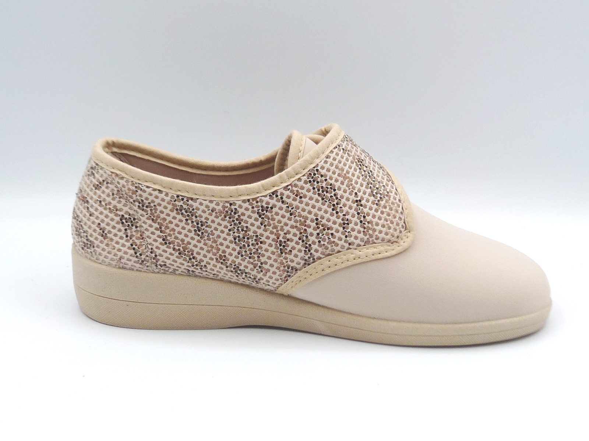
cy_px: 220
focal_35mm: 48
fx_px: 817
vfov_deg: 30.3
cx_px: 294
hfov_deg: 39.7
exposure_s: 1/250
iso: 100
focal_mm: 4.8
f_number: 4.5
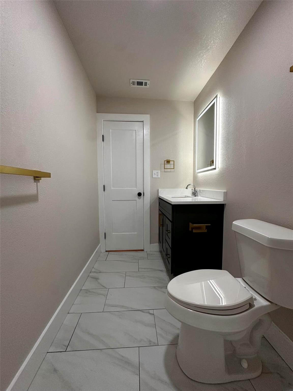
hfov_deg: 85.7
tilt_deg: -3.6
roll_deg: -1.3
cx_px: 146
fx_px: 158
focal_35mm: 14
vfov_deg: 102.1
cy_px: 196
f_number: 2.2
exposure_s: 1/99
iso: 200
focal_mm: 2.22
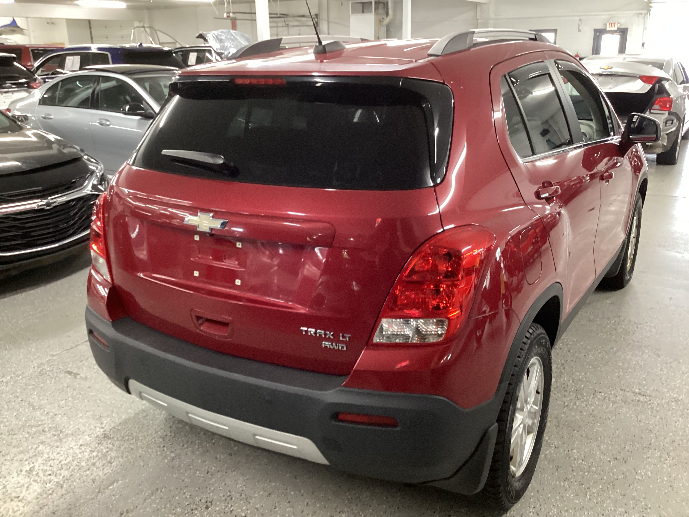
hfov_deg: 58.4
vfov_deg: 45.4
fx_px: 617
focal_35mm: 31
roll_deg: +0.6
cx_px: 344
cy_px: 258
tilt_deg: -19.8
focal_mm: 3.3
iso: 320
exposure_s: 1/33
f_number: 2.4
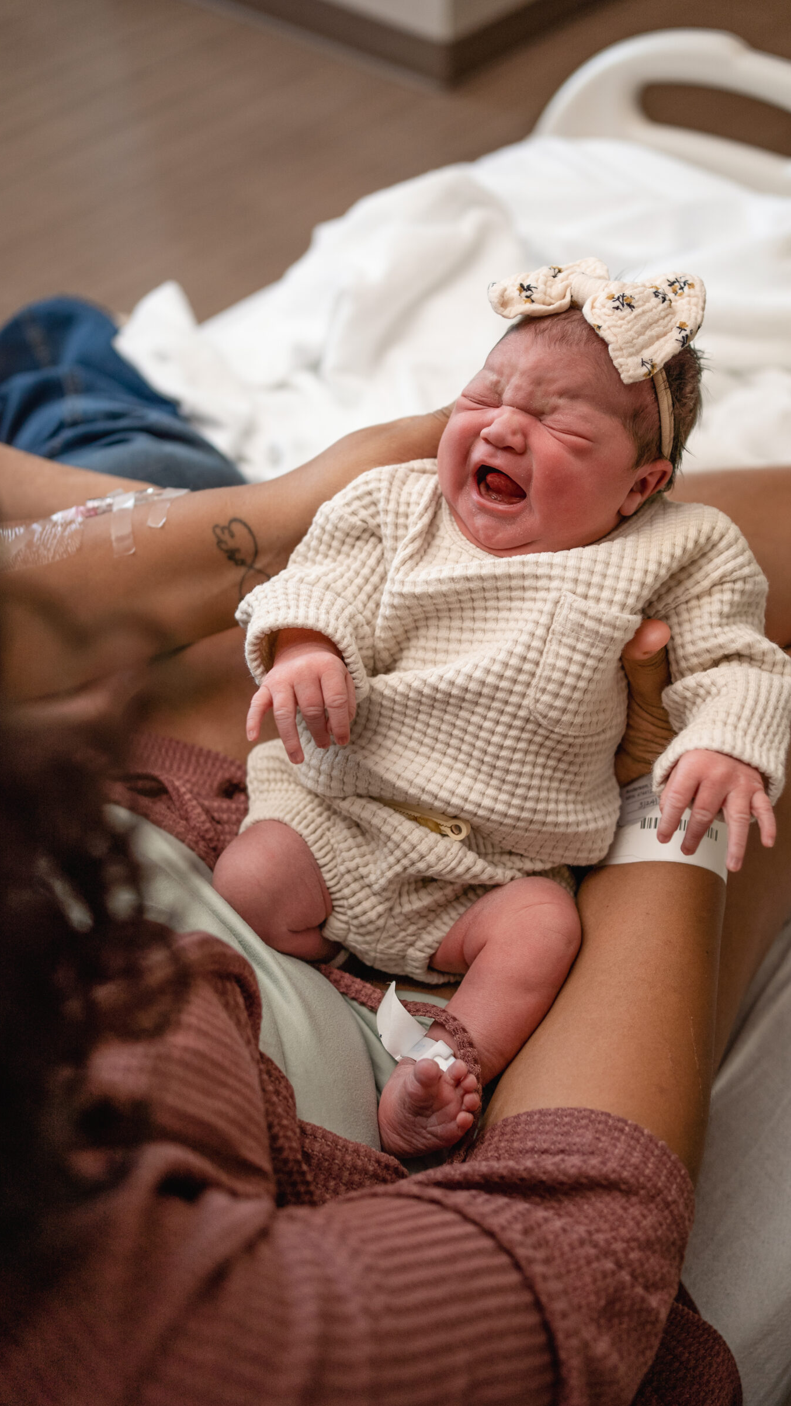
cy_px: 664
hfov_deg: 30.4
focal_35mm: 39
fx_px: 1454
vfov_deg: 51.6
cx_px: 462
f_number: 2.5
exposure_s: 1/250
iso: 200
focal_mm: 35
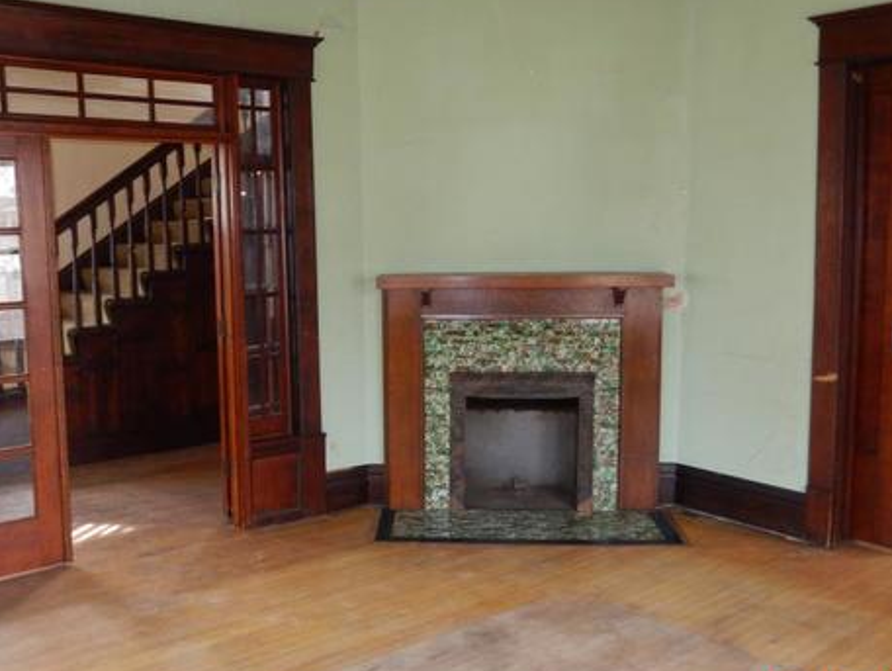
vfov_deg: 40.8
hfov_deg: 52.5
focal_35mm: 35
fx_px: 903
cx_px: 404
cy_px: 321
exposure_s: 1/30
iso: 250
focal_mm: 4.5
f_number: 3.4
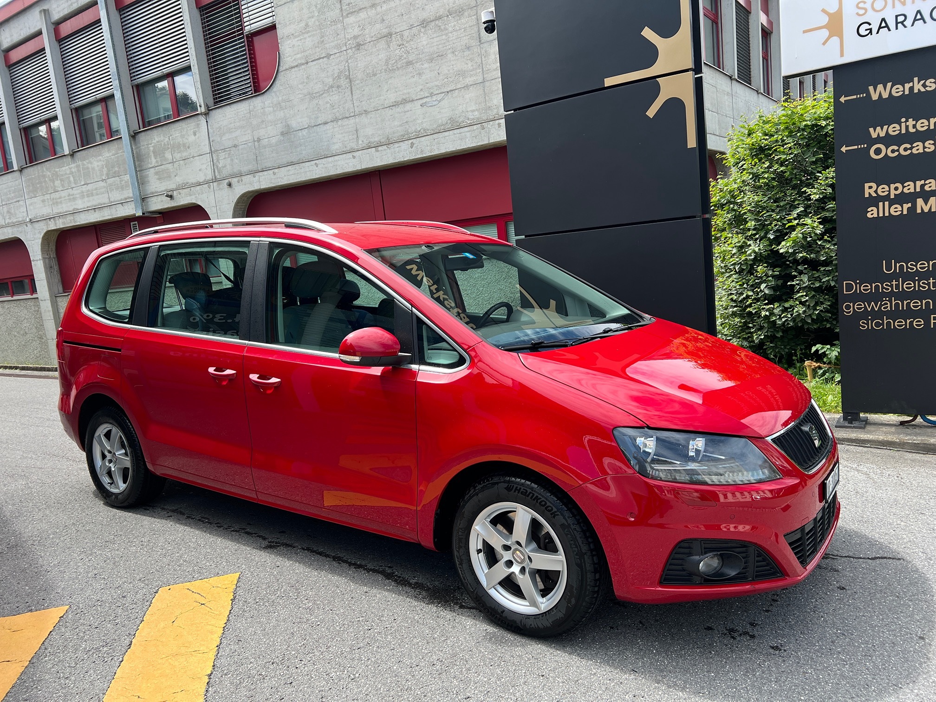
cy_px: 351
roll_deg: +6.6
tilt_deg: -7.6
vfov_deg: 53.1
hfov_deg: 67.3
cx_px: 468
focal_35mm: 26
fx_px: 703
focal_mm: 5.7
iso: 50
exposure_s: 1/1468
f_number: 1.5
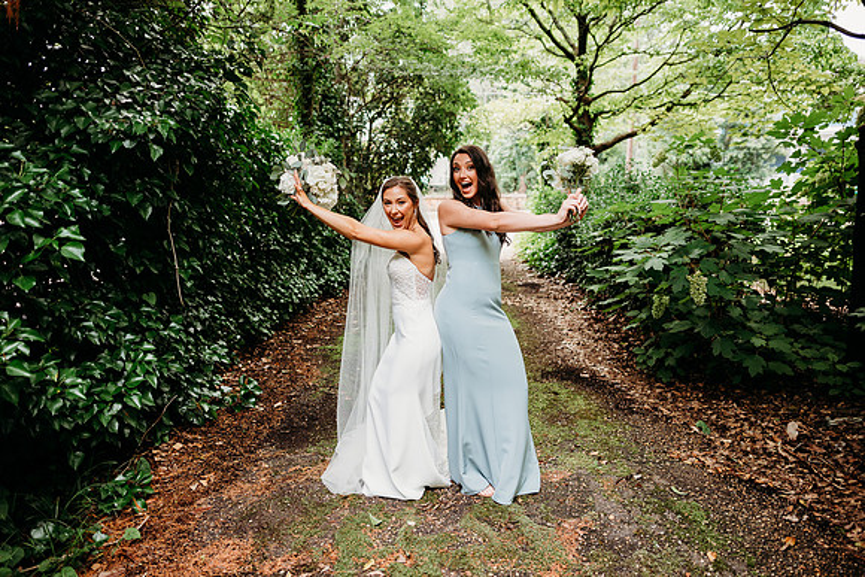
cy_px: 288
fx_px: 577
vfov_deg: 53.2
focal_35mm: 24
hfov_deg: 73.7
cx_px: 432
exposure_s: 1/160
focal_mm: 24
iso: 160
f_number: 2.5
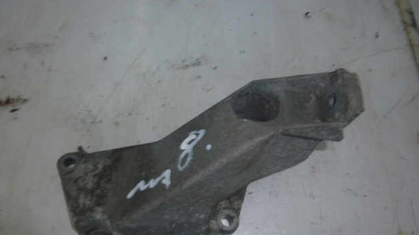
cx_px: 213
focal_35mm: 28
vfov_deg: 41.2
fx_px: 311
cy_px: 144
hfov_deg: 67.9
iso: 125
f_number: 3.1
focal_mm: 4.5
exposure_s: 1/60
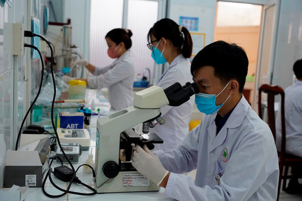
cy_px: 100
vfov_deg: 32.9
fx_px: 341
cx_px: 151
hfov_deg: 47.7
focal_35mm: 41
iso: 1600
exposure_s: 1/160
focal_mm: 40.7
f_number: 4
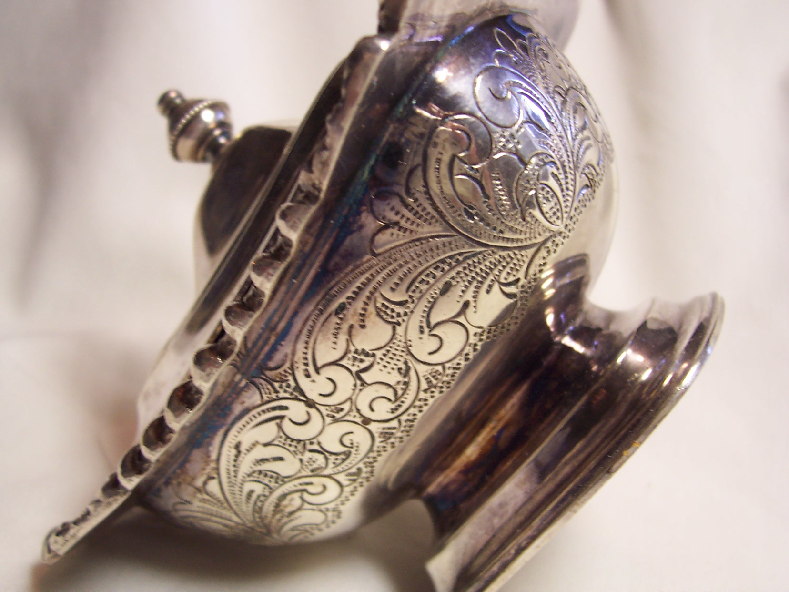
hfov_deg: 50.1
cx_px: 394
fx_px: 843
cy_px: 296
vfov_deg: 38.7
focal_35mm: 37
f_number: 2.8
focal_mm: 5.6
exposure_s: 1/30
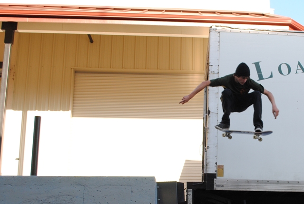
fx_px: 507
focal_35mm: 60
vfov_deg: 22.5
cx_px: 238
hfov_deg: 32.5
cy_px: 147
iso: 200
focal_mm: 22
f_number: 5
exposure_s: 1/320
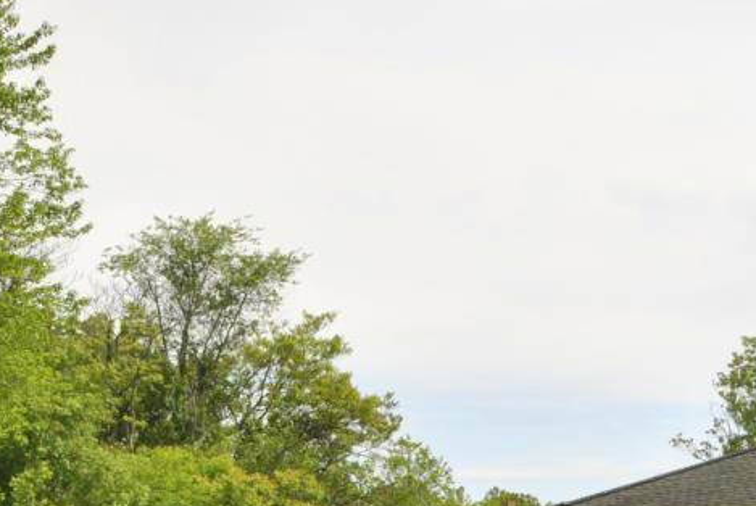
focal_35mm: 96
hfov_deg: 21.0
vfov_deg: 13.7
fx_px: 2018
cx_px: 575
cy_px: 677
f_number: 8
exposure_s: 1/250
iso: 100
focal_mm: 20
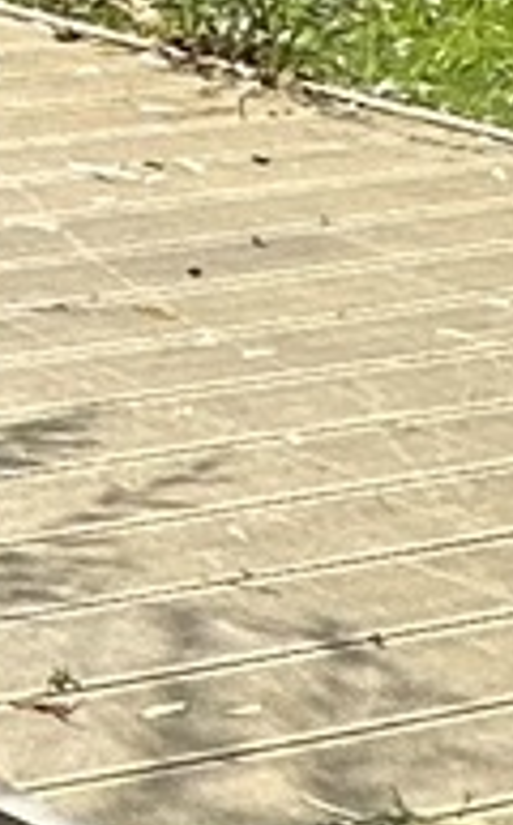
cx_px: -2424
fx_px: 3458
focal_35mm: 154
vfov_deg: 12.8
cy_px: -487
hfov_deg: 5.3
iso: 40
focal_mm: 2.22
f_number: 2.2
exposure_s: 1/651
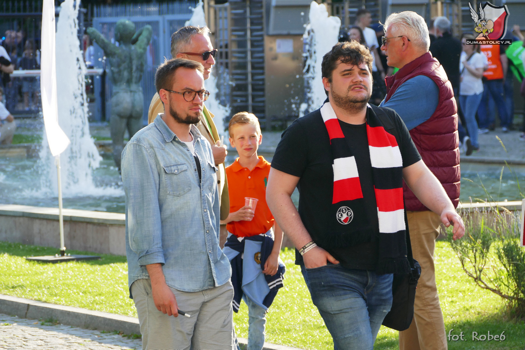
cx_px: 262
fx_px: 3427
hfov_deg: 8.8
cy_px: 175
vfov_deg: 5.8
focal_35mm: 235
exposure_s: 1/500
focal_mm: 85.83
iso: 250
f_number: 4
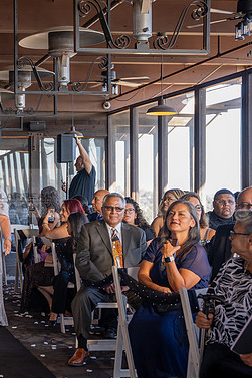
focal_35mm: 71
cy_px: 193
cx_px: -24
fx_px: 746
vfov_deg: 28.5
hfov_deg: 18.5
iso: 320
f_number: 3.5
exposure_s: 1/100
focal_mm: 46.1
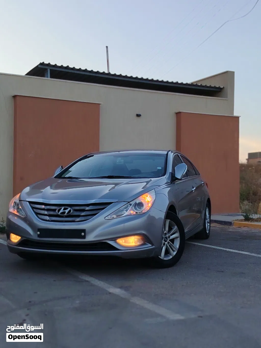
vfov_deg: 40.4
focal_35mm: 47
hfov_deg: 30.9
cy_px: 174
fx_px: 472
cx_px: 130
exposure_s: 1/251
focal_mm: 5.25
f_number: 0.95
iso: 100
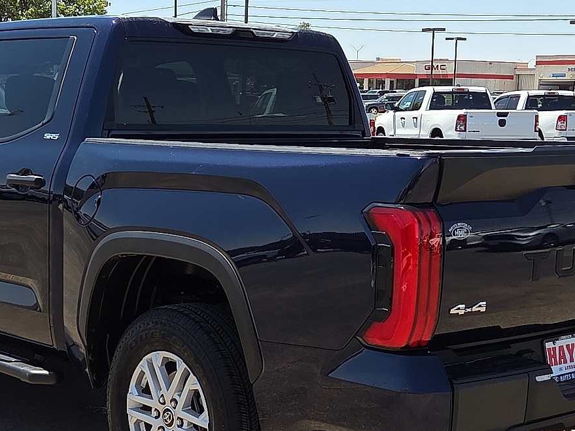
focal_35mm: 71
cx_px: 234
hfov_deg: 27.4
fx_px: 1179
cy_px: 247
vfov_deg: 20.7
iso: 76
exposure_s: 1/3333
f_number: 1.8
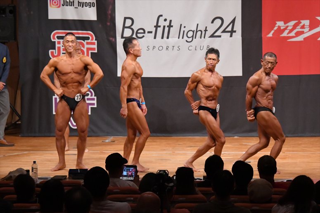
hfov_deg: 11.0
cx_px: 160
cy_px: 106
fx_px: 1661
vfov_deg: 7.3
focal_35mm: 187
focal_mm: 125
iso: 8000
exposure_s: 1/400
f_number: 5.6
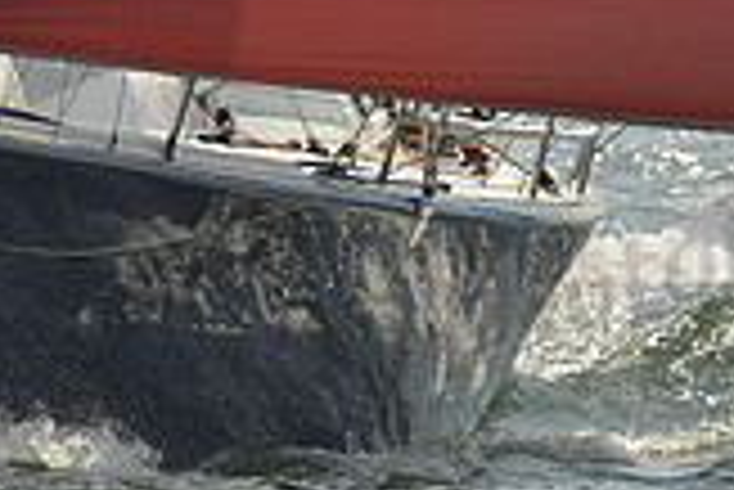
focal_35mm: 480
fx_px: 9795
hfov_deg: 4.3
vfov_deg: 2.9
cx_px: 203
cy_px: 79
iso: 200
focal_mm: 135
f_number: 8
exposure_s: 1/1250
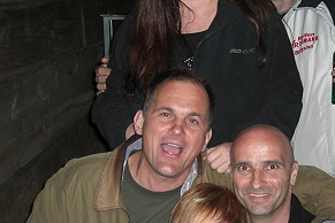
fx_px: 670
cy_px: 101
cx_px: 243
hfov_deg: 27.8
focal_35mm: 72
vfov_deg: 18.9
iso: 200
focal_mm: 7.9
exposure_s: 1/60
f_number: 2.8
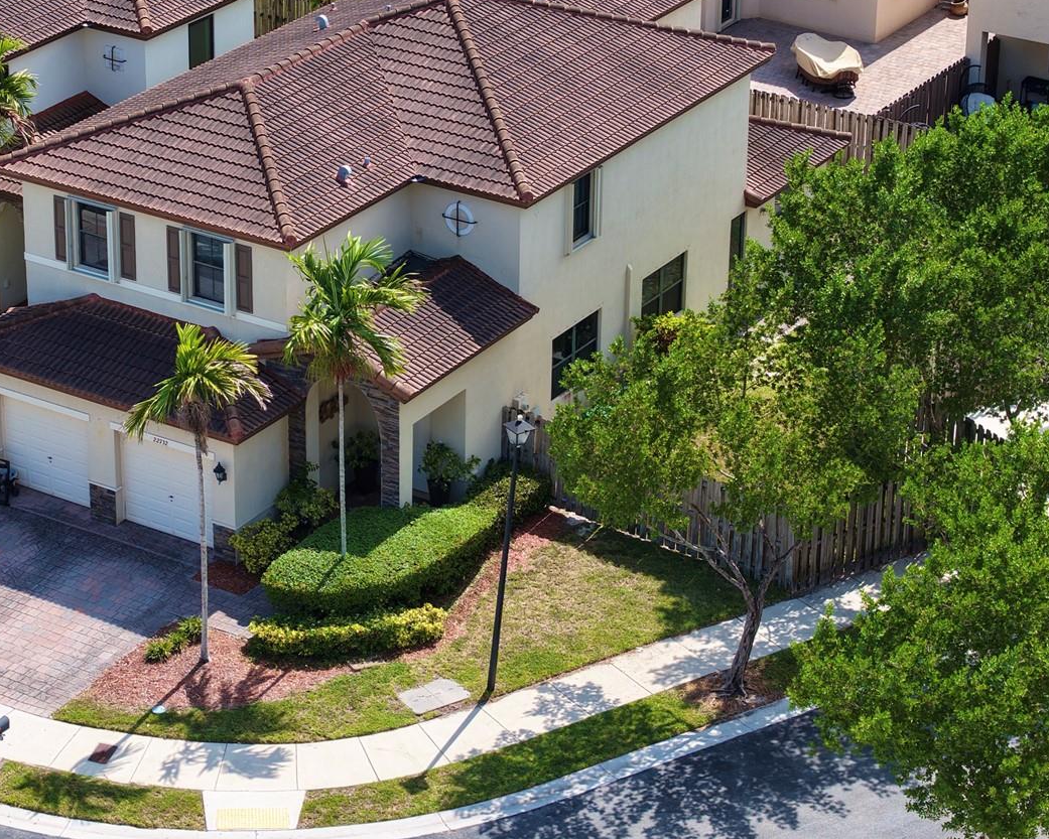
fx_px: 3260
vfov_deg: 14.7
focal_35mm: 105
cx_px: 297
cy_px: 332
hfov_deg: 18.2
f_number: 2.8
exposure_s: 1/640
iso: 100
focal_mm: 19.35
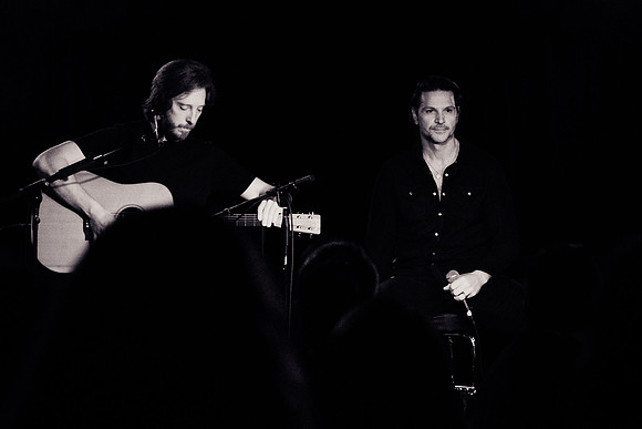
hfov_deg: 17.2
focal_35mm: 119
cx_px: 468
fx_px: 2117
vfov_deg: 11.6
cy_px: 200
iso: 3200
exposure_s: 1/640
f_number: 4
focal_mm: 70
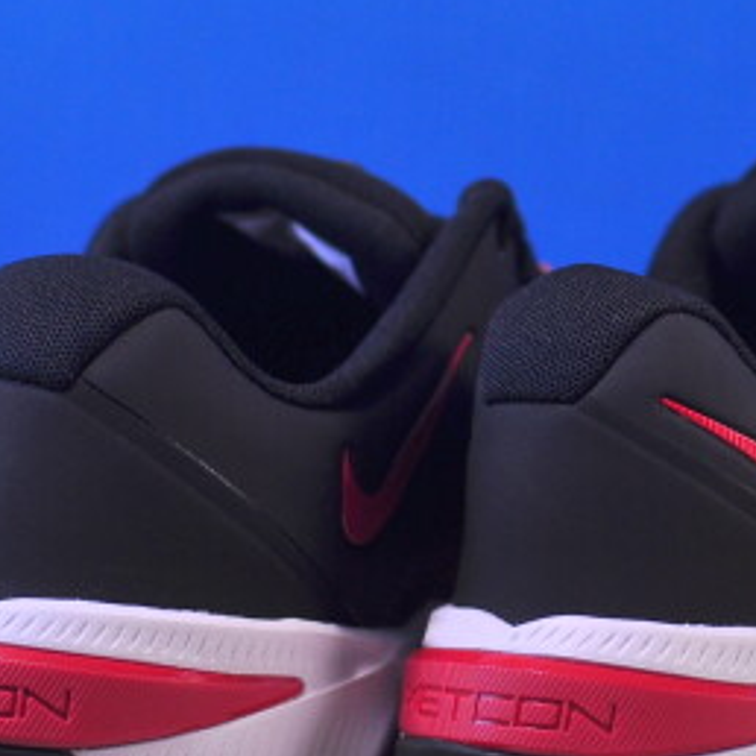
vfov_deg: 8.9
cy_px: 210
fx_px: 4868
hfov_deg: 8.9
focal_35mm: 197
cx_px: 645
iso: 250
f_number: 2.8
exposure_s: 1/320
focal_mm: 50
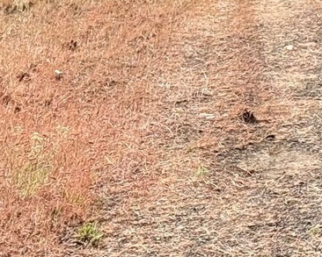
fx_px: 1954
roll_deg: +0.5
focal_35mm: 205
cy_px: -255
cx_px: 215
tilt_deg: +0.4
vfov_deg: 7.3
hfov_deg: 9.4
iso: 100
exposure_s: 1/4587
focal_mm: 6.76
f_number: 1.78
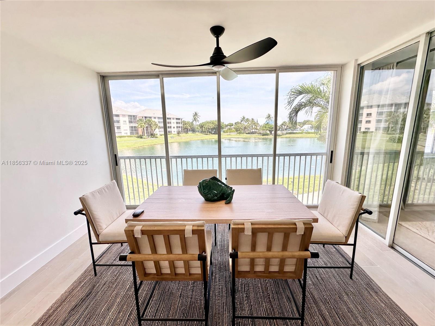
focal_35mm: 14
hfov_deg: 102.1
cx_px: 218
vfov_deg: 85.7
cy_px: 163
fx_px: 176
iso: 40
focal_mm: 2.22
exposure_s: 1/225
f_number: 2.2
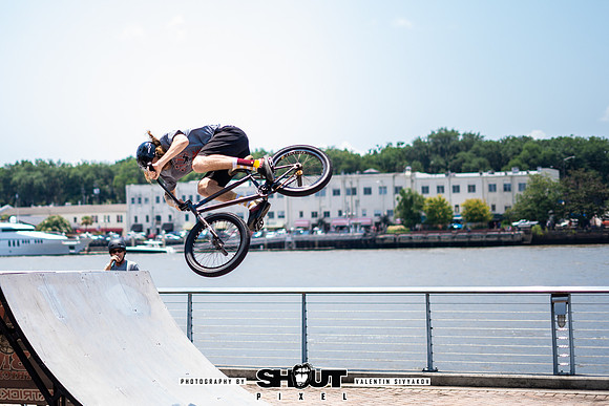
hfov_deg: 28.4
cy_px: 143
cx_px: 206
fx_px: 1194
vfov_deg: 19.3
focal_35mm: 71
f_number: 1.8
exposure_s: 1/2000
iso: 64
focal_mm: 50
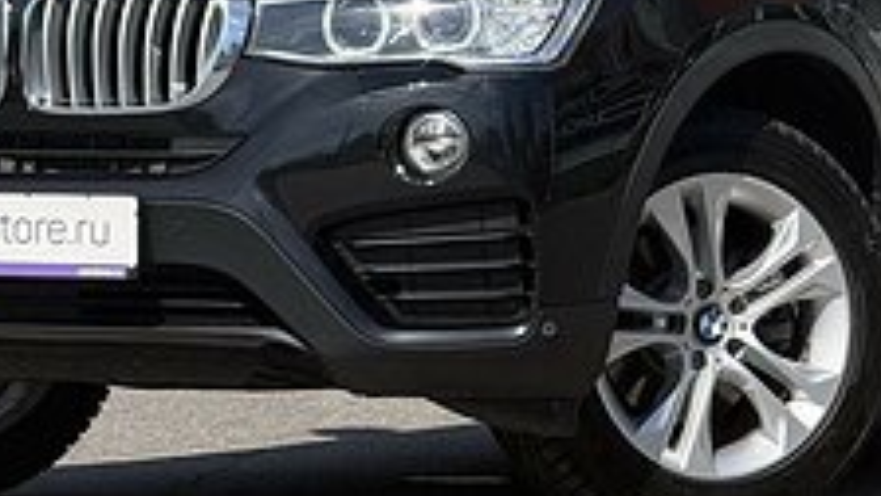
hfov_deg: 6.7
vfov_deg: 3.8
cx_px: 645
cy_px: 0
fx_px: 7475
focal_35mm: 320
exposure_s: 1/1342
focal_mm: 15.66
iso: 50
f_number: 2.8
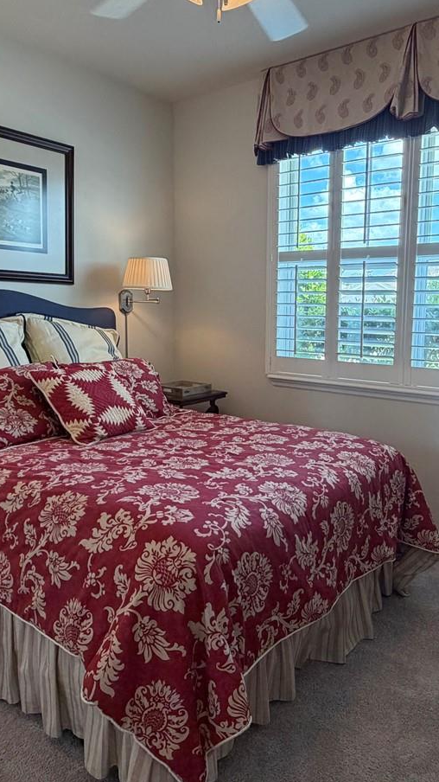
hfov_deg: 42.7
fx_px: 559
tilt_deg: -7.6
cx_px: 252
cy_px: 379
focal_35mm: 27
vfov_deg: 69.9
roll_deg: -0.6
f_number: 2.2
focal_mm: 2.22
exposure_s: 1/120
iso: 200
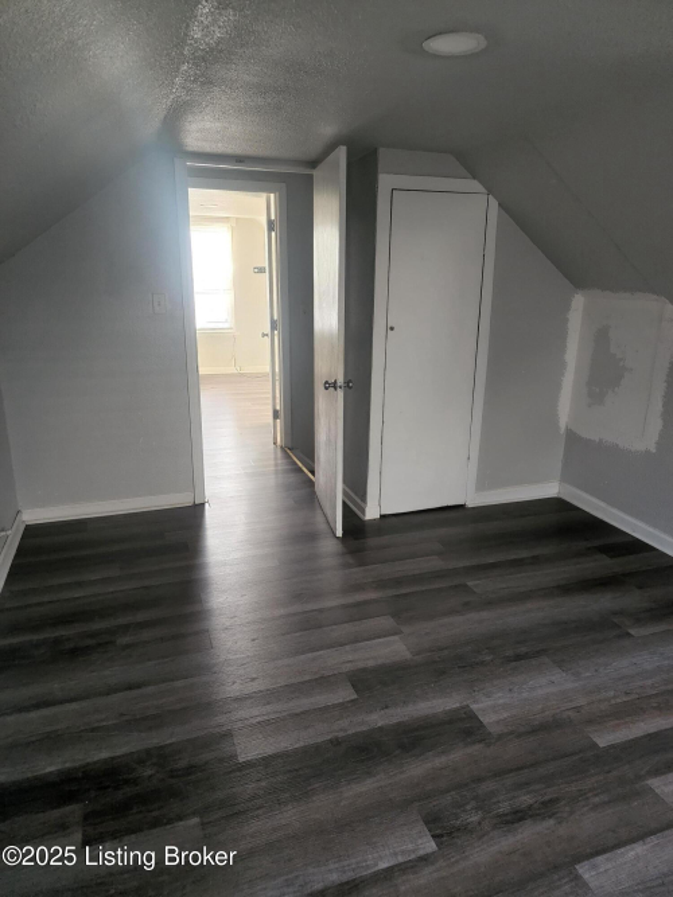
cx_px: 336
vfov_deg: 73.9
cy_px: 448
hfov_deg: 58.9
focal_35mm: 23
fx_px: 596
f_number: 1.8
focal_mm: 6.4
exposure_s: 1/120
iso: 800
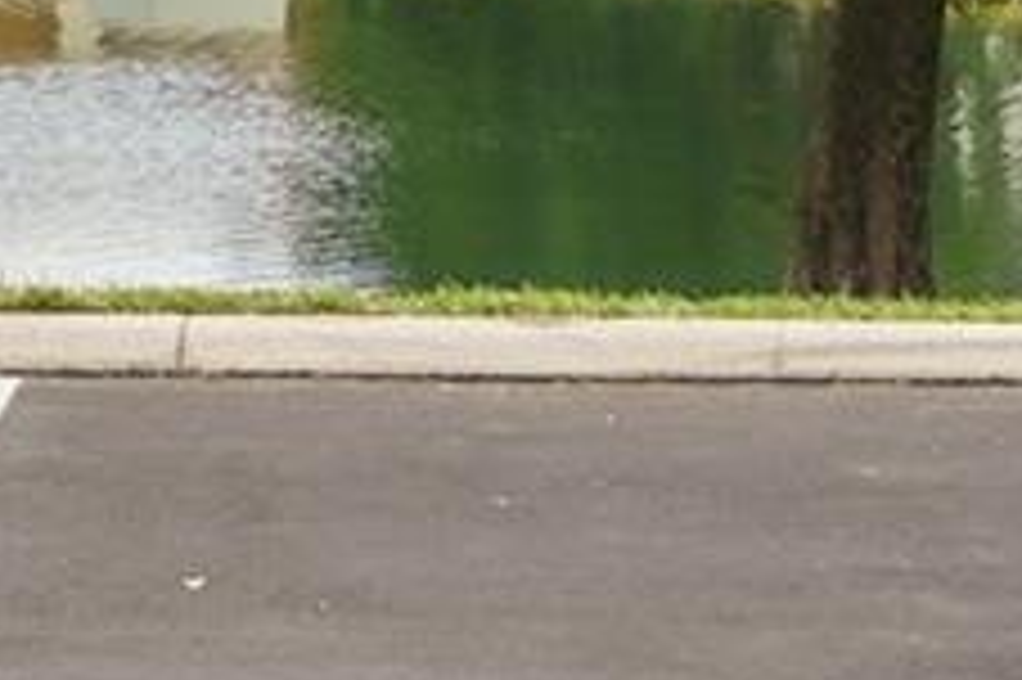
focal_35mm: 247
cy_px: -608
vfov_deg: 5.5
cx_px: 32
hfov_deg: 8.3
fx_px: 7007
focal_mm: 35
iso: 100
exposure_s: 1/125
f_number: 8
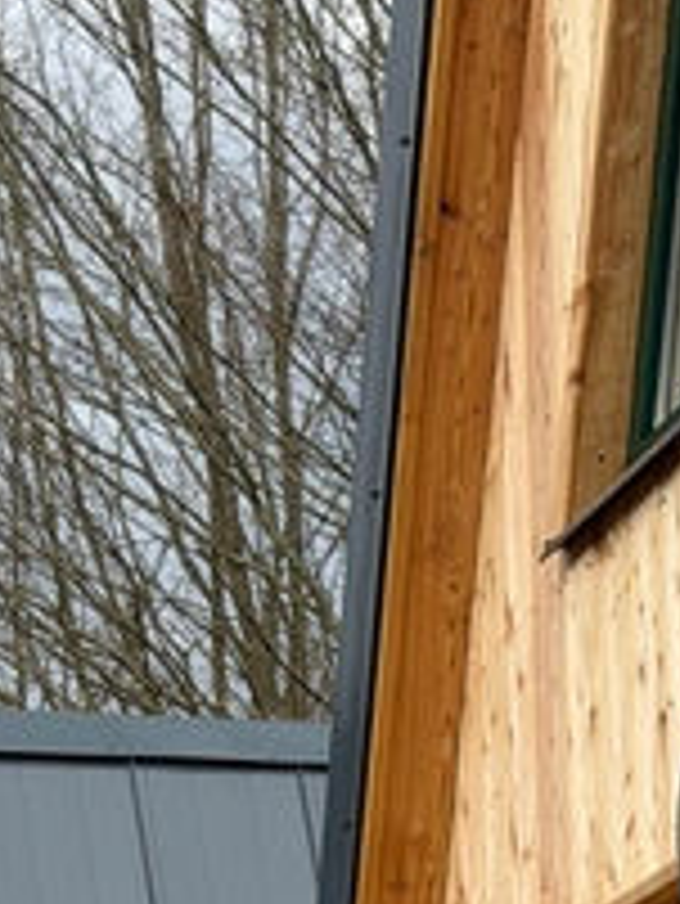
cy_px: 1529
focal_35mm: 191
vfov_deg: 9.9
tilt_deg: +2.8
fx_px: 4997
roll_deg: +1.7
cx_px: 653
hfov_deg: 7.8
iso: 80
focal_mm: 6.76
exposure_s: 1/1429
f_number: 1.78
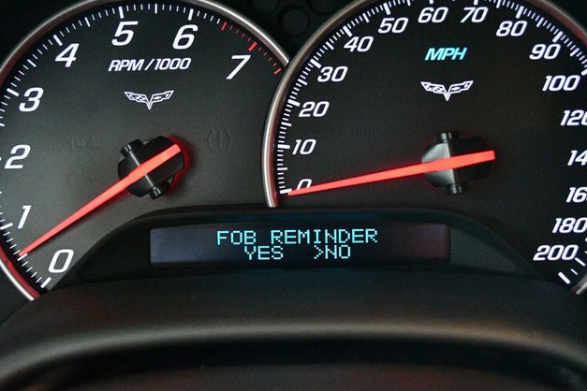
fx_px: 799
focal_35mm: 49
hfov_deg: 40.3
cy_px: 197
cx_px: 298
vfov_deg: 27.5
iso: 12800
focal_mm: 32
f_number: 4.8
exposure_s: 1/60
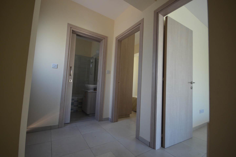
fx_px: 98
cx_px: 118
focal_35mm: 15
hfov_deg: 100.5
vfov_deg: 77.1
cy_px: 78
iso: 560
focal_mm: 10
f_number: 4
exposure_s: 1/60
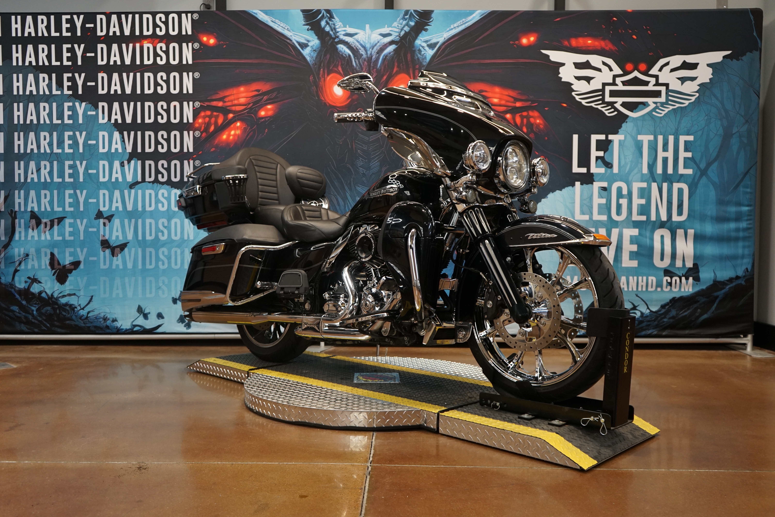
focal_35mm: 30
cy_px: 258
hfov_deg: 61.9
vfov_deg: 43.6
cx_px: 388
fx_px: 646
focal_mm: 30
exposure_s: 1/160
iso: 1000
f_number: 4
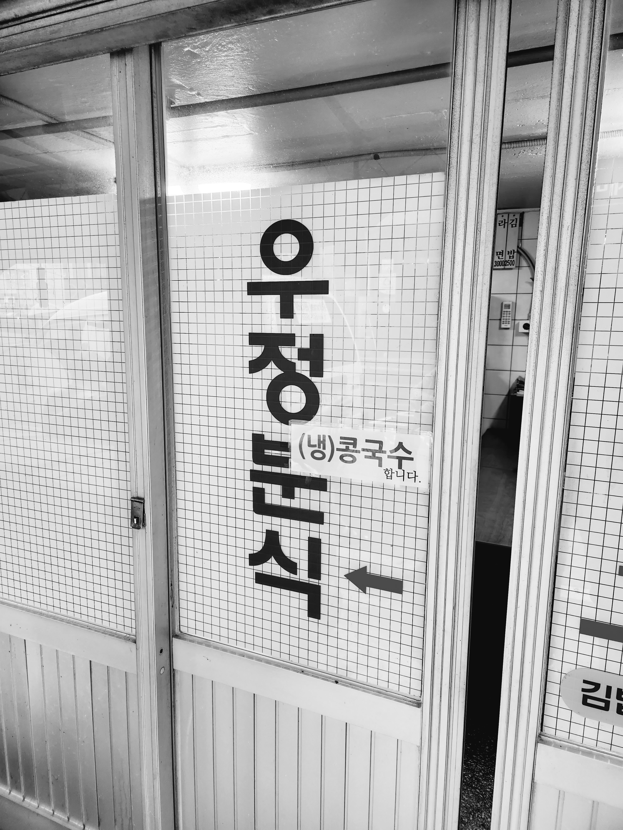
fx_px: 552
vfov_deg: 73.9
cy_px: 415
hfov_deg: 58.9
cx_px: 312
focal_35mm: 23
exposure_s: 1/120
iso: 100
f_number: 1.8
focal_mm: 5.4
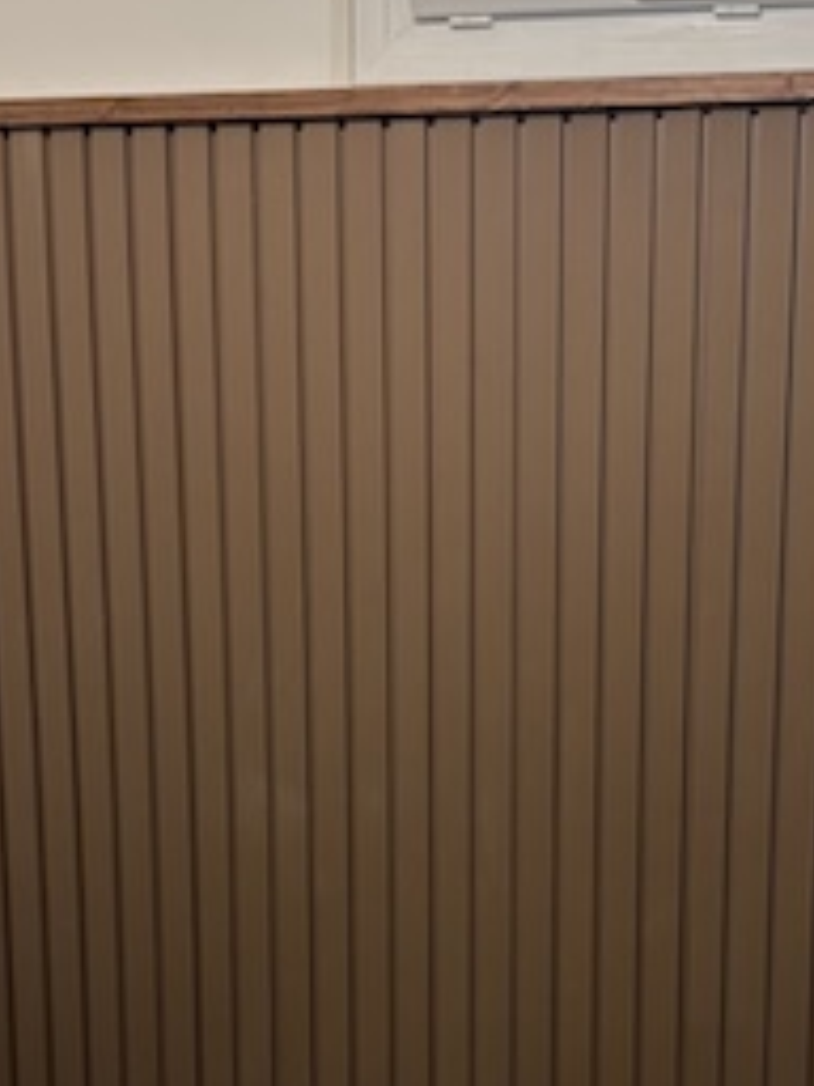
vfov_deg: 29.3
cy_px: 819
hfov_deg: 22.6
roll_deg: -0.1
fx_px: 2038
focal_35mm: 65
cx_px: 488
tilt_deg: -11.0
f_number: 1.6
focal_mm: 5.96
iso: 200
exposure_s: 1/50
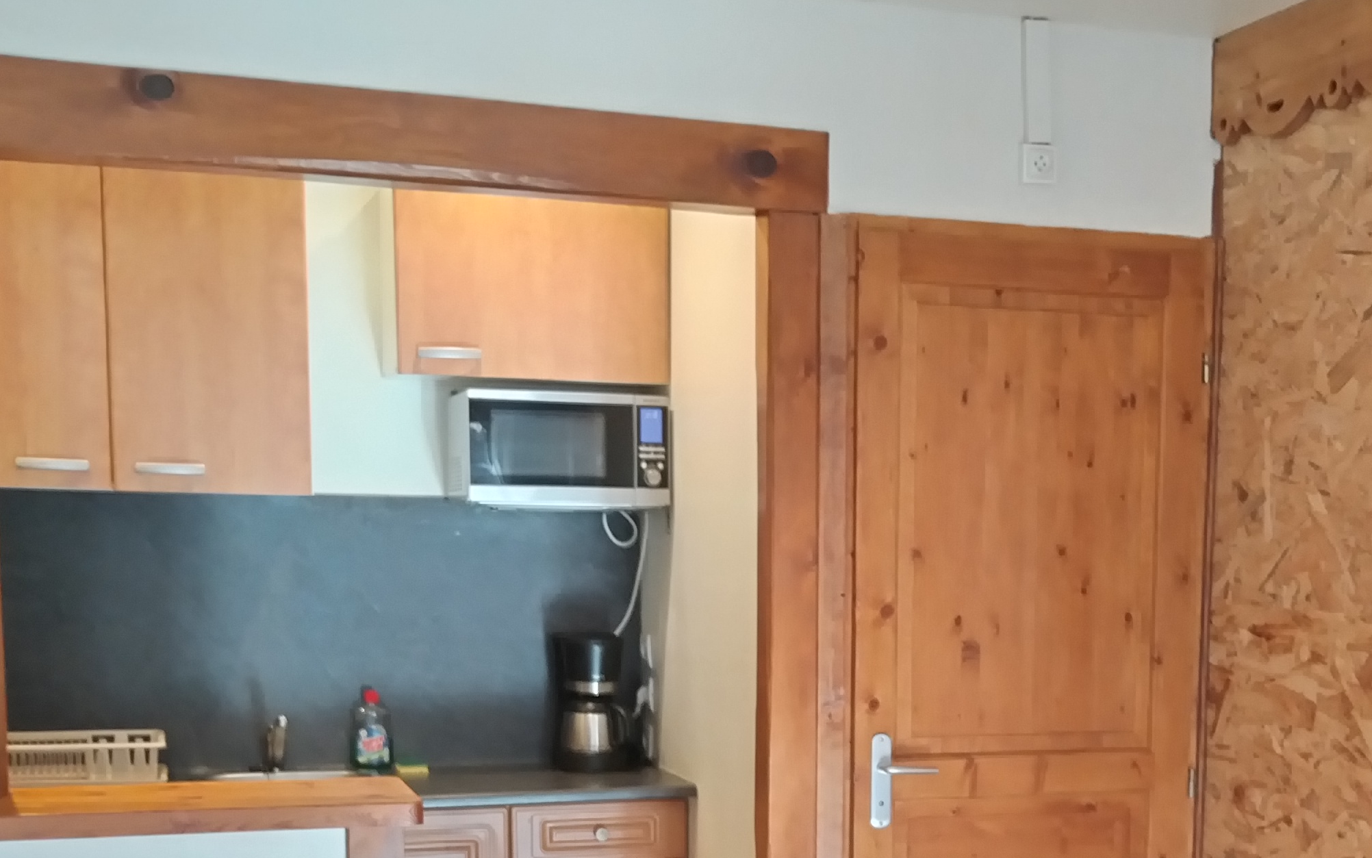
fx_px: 2057
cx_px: 941
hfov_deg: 36.4
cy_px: 818
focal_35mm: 55
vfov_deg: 22.8
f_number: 1.8
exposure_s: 1/33.3
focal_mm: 4.75
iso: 600
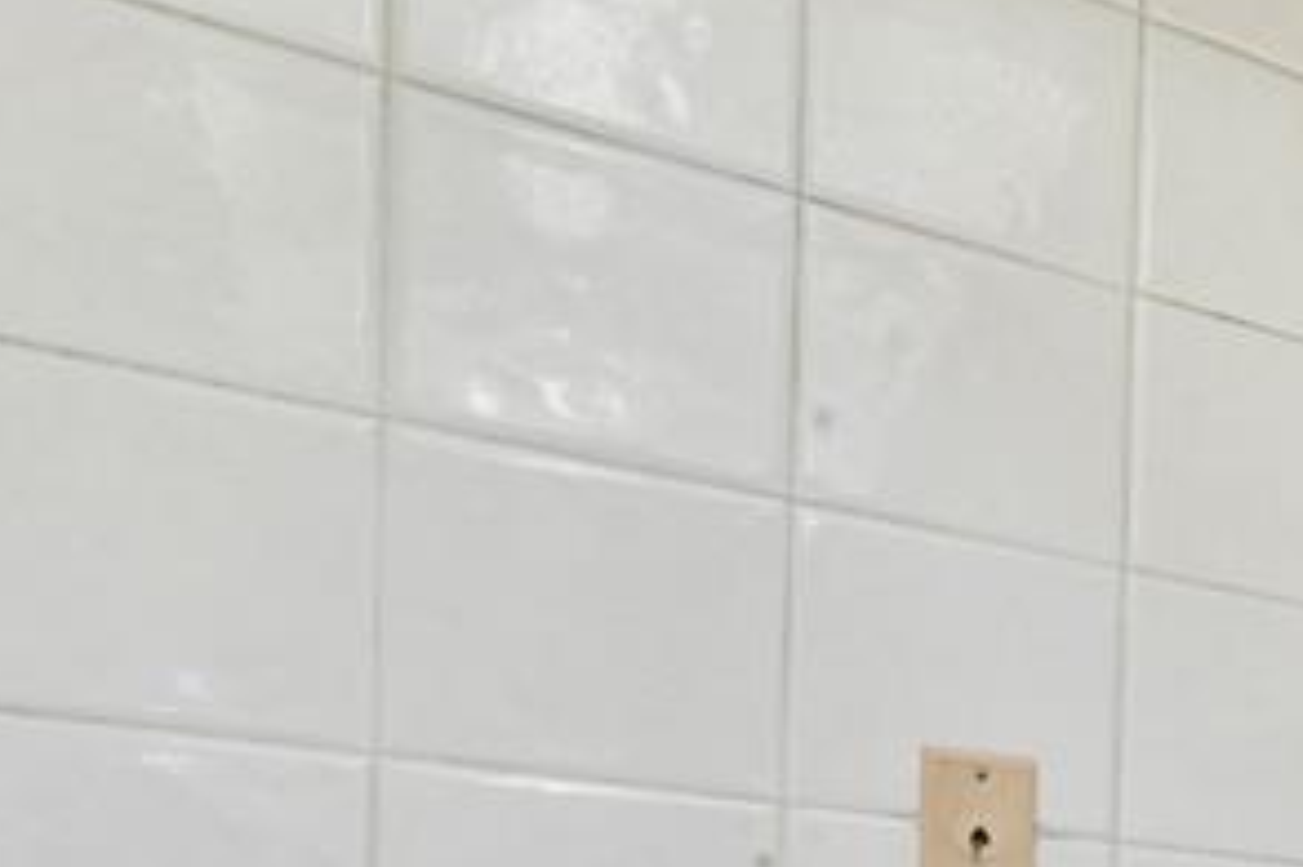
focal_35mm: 56
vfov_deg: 21.4
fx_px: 2026
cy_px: 1187
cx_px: 2206
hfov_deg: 23.4
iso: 800
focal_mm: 16
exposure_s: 1/8
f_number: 18
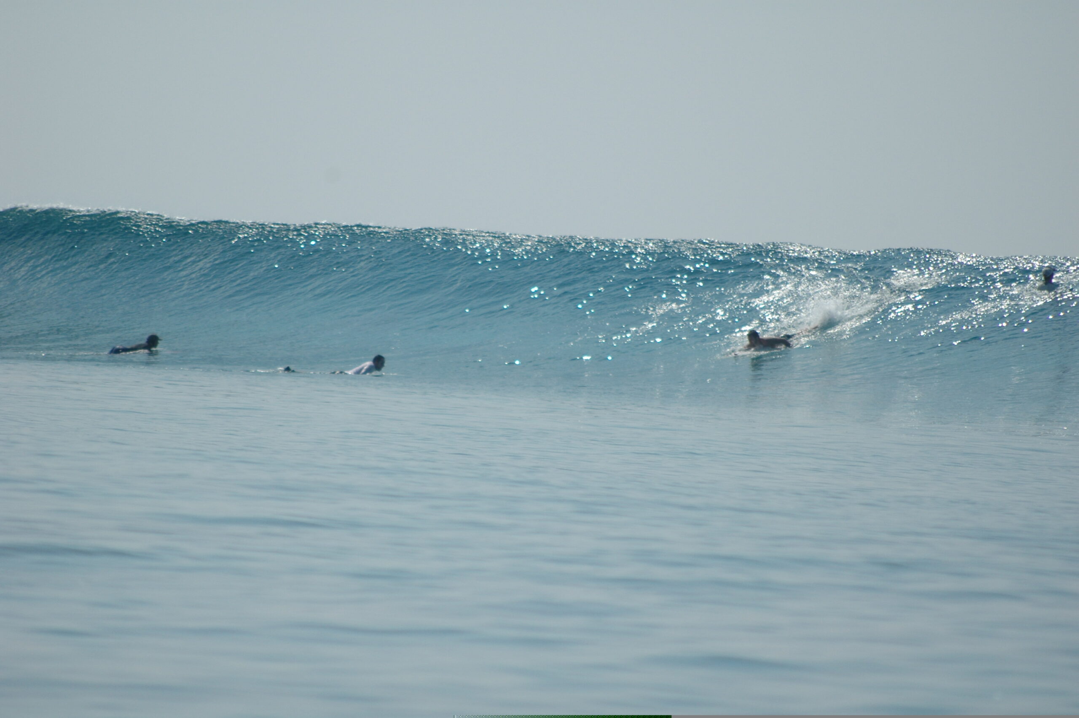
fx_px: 9433
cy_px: 359
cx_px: 540
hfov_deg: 6.5
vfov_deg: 4.4
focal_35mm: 315
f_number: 5.6
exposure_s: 1/2000
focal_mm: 210
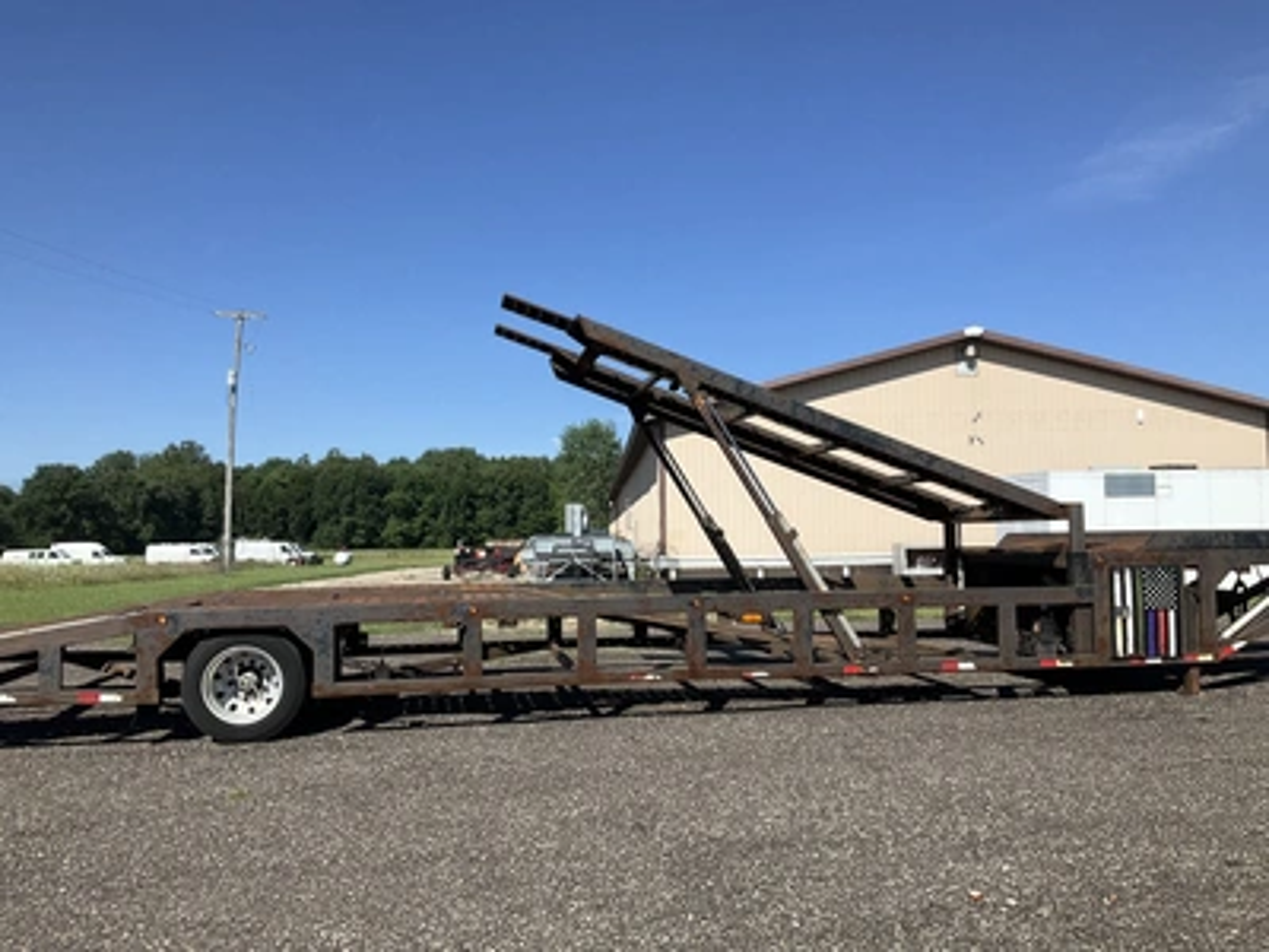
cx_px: 634
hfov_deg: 61.7
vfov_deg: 48.2
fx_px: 1063
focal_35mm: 29
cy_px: 476
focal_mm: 3
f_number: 1.8
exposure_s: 1/2058
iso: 25
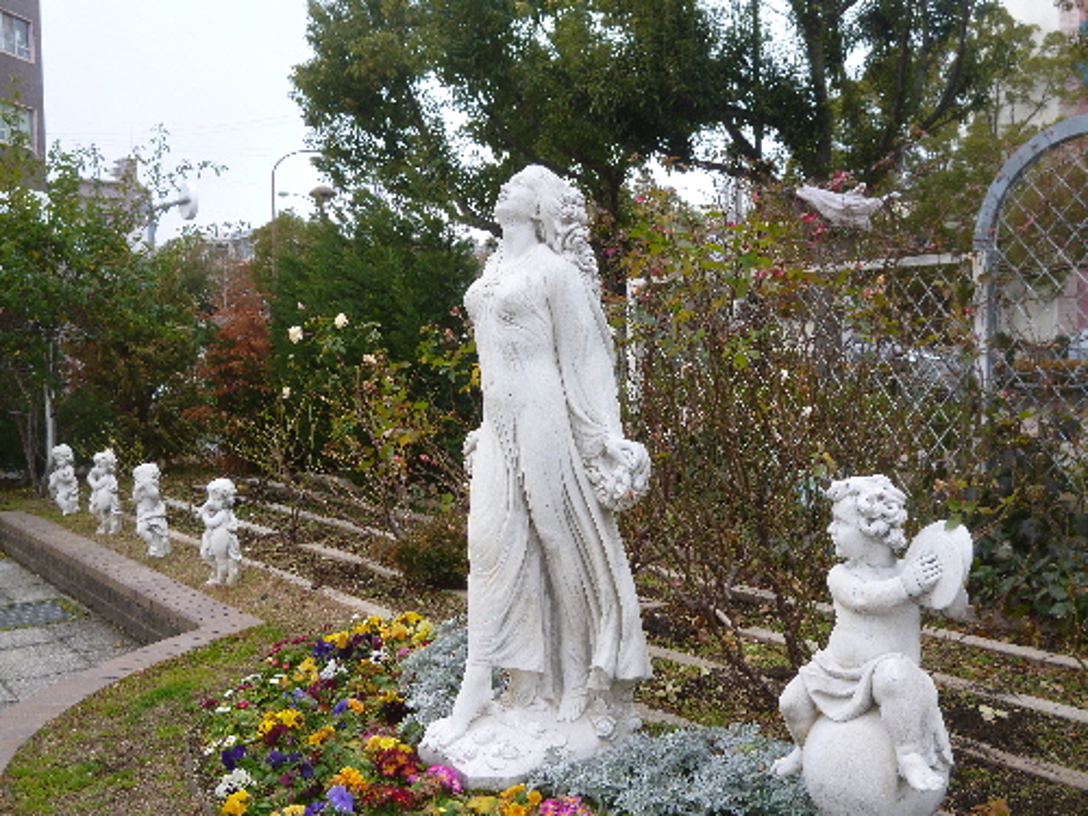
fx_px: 1131
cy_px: 408
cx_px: 544
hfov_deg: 51.4
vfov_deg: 39.7
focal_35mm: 36
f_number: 2.9
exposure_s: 1/250
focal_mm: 6.4
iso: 100
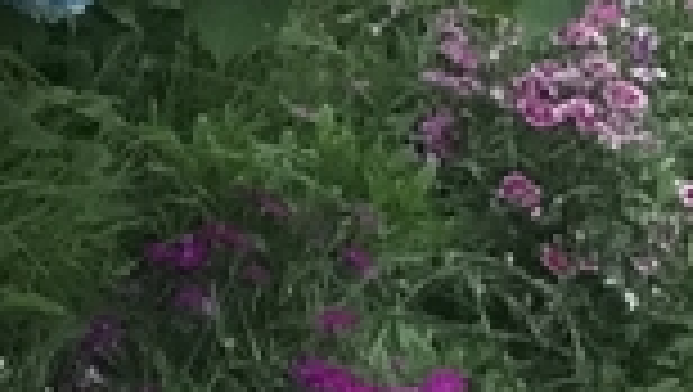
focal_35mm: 238
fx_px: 4378
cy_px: -568
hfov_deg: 7.5
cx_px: -1638
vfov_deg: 5.0
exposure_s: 1/120
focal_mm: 3.99
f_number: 1.8
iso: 40
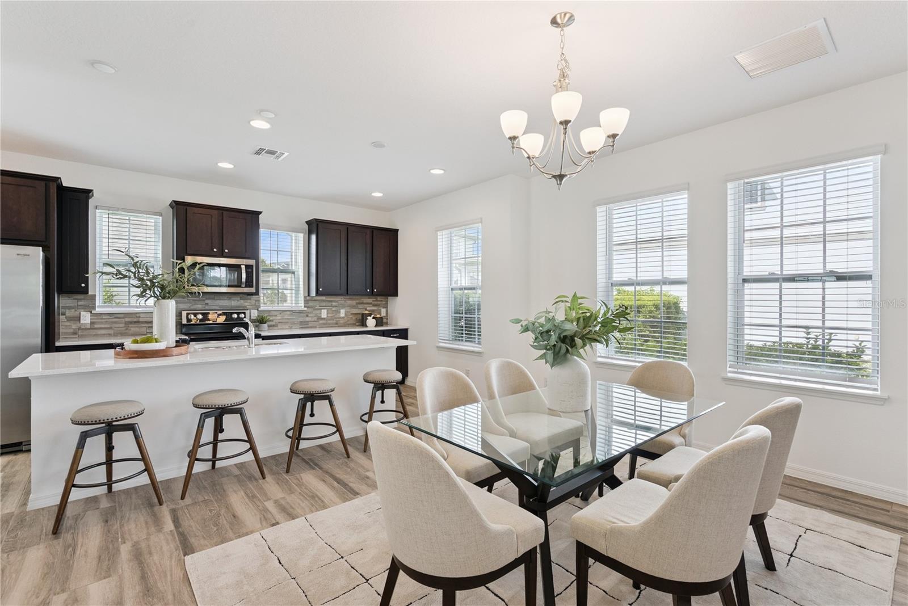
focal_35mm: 16
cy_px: 303
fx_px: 404
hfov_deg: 96.7
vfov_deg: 73.8
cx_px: 454
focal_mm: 16
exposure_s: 1/125
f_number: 9
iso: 1000
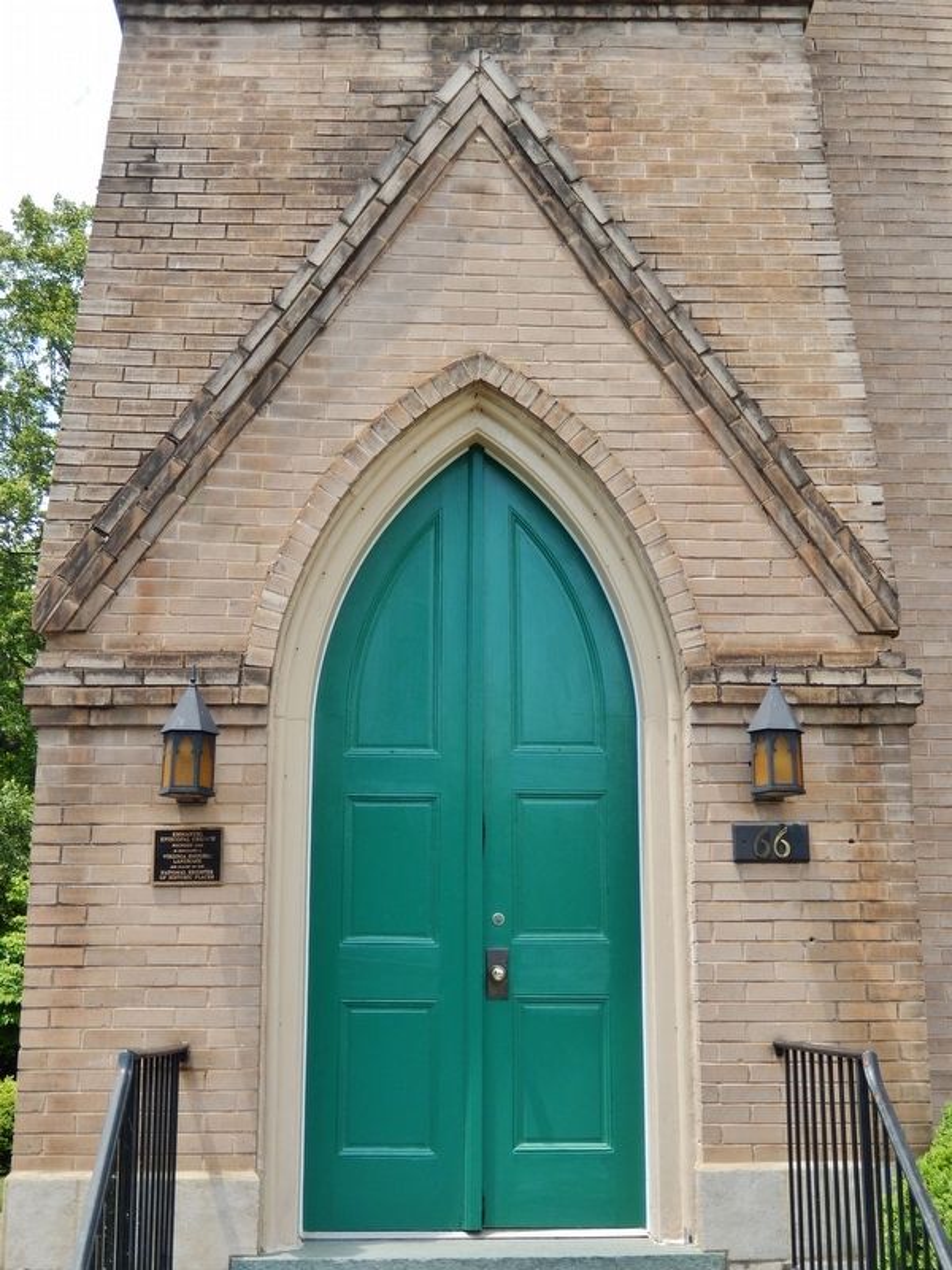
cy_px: 635
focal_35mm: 41
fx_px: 1503
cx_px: 476
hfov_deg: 35.1
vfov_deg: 45.8
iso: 125
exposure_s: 1/320
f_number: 4.2
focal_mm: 7.3
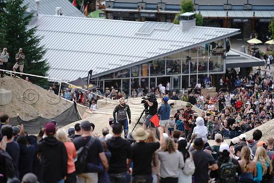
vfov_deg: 6.9
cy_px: 92
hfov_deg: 10.3
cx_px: 137
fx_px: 1523
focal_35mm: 200
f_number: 2.8
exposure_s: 1/1000
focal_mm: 200
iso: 320
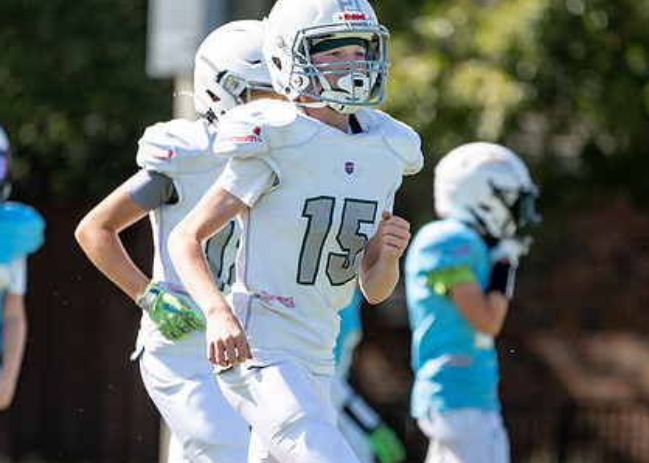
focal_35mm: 631
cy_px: 320
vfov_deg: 2.3
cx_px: 346
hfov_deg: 3.2
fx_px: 11623
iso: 250
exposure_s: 1/1250
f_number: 5.6
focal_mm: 400
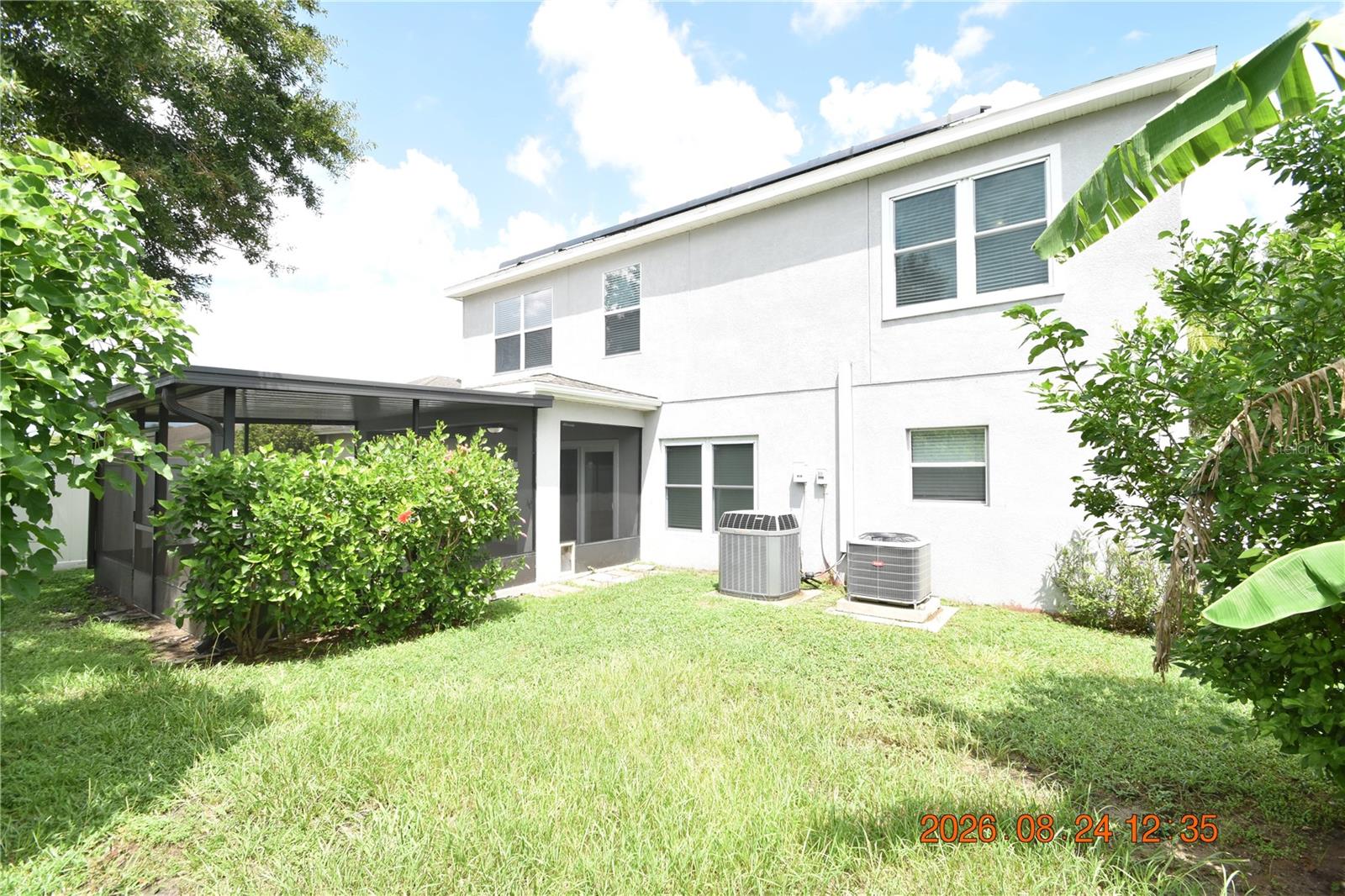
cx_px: 672
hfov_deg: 100.4
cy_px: 448
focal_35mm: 15
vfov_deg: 77.3
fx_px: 560
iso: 250
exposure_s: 1/250
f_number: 8
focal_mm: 10
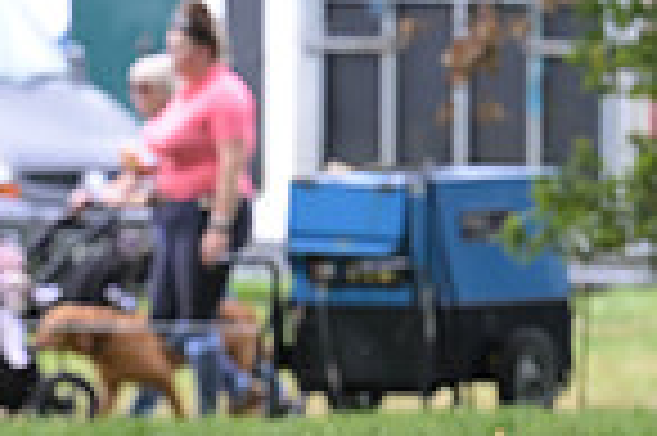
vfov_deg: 2.1
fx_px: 11977
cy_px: 182
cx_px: -580
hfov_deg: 3.1
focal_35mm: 657
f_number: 5.6
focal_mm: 165
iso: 2000
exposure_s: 1/1250
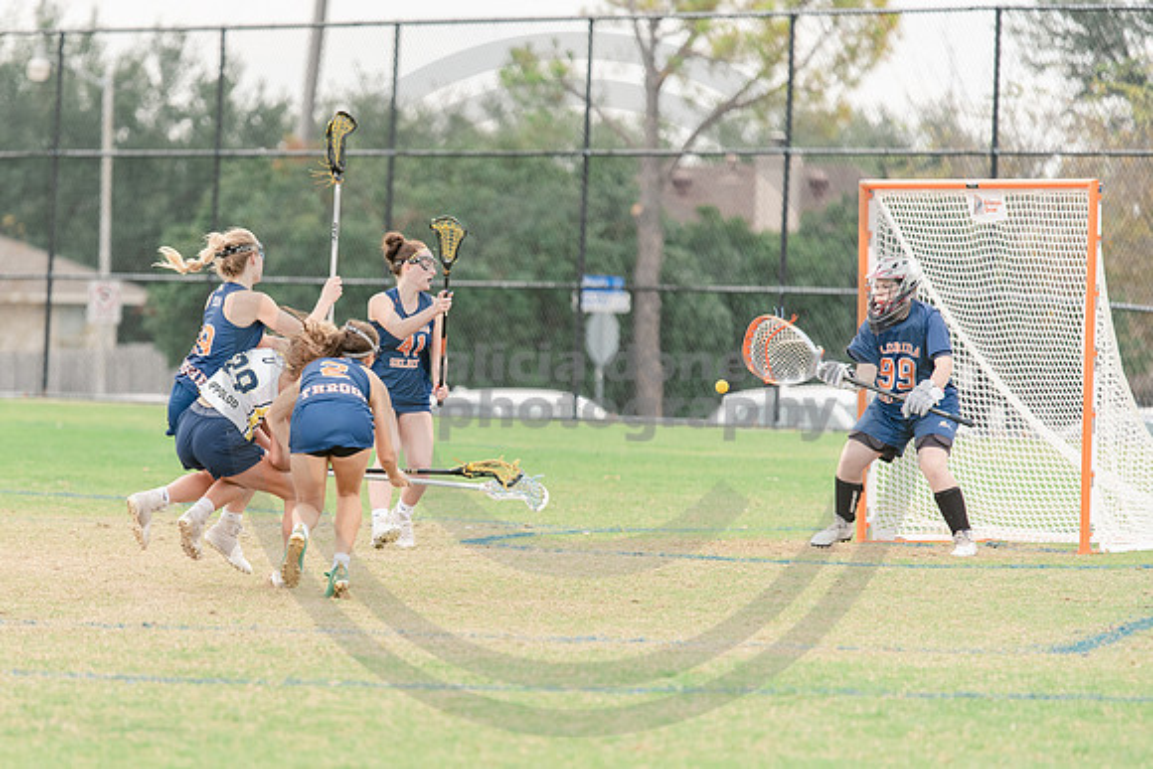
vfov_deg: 5.2
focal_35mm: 267
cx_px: 386
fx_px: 8538
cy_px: 426
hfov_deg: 7.7
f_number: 2.8
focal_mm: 200
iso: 450
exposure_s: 1/1250
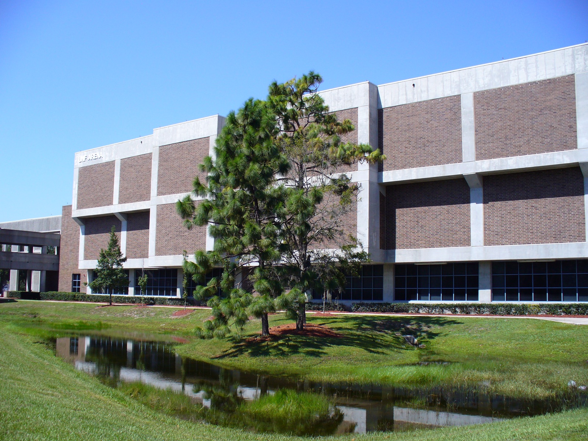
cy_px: 220
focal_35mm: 37
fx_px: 628
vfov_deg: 38.7
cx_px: 294
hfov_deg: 50.1
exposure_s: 1/320
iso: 80
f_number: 5.6
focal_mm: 6.1
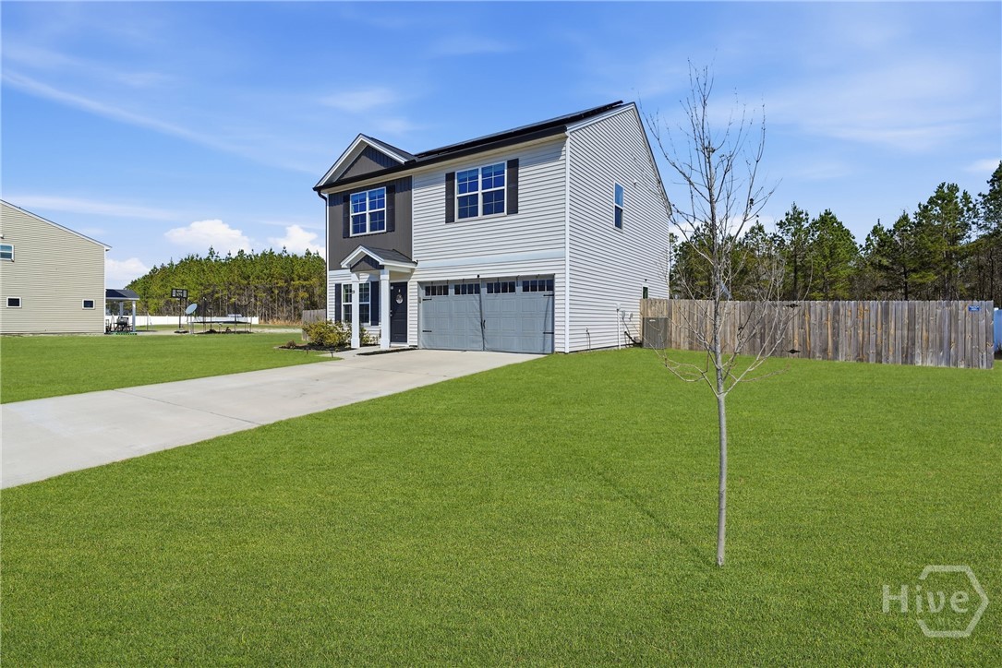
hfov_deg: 96.7
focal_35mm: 16
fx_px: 445
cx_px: 501
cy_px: 334
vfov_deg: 73.8
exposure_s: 1/4000
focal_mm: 16
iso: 320
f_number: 9
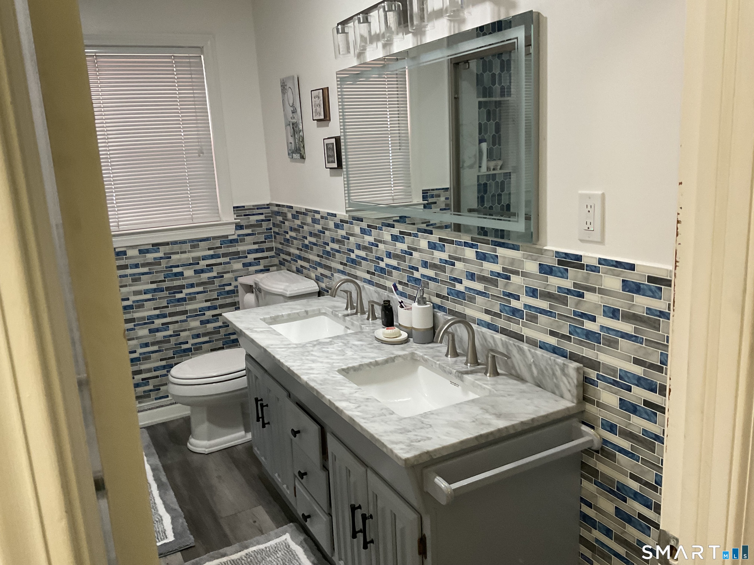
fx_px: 632
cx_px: 377
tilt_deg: -12.8
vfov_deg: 48.2
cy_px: 282
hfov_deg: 61.7
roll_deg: +3.1
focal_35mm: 29
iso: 160
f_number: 1.8
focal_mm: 3
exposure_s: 1/60
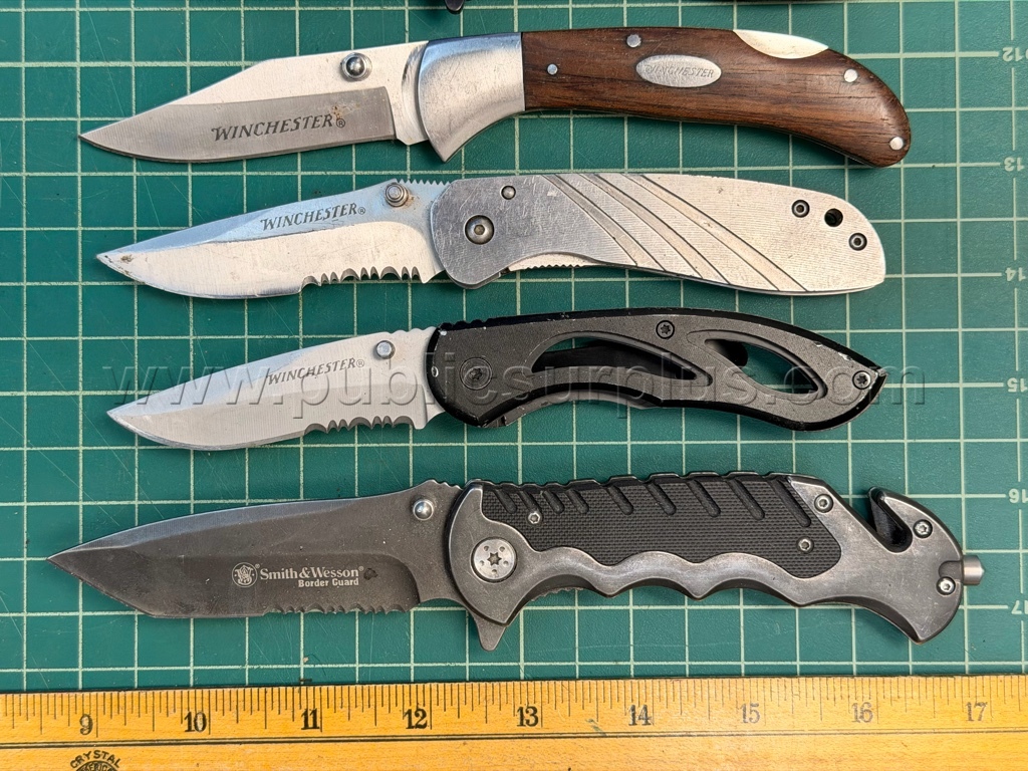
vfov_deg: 30.3
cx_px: 514
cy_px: 386
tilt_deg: -88.8
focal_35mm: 48
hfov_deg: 39.7
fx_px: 1425
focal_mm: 6.76
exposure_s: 1/224
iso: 64
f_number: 1.78
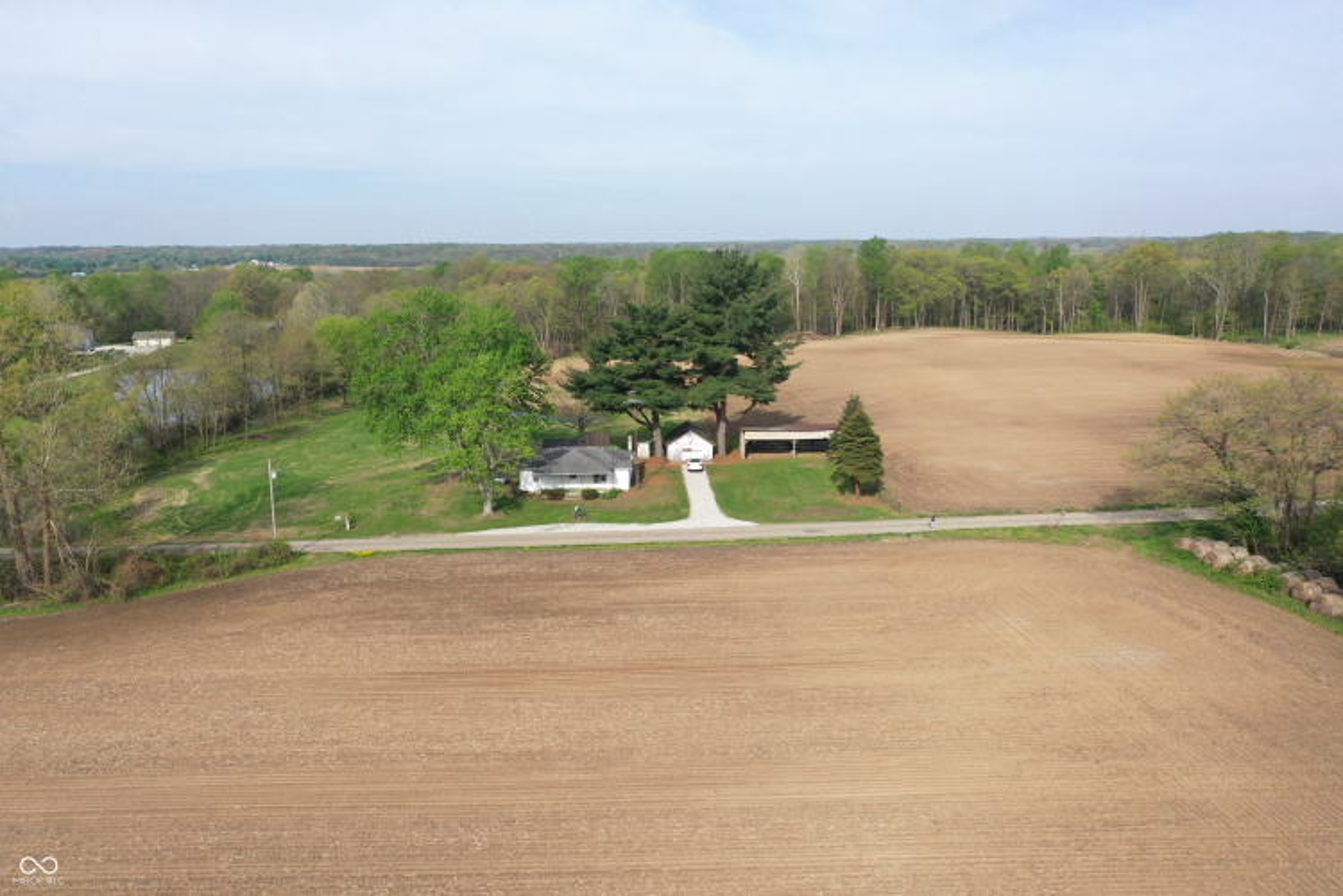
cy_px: 448
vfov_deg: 46.4
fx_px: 1044
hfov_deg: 65.5
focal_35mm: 28
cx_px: 672
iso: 400
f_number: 3.5
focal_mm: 10.26
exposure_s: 1/3200
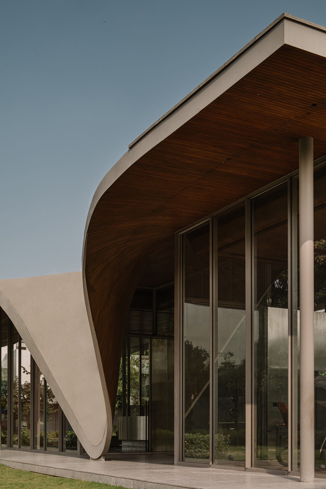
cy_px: 244
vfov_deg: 39.6
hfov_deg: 27.0
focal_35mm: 50
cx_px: 163
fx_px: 679
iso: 100
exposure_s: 1/50
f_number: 10
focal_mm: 50
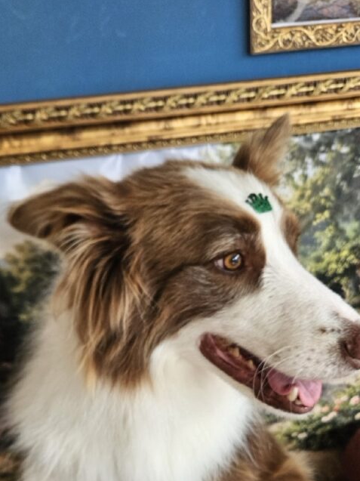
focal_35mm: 37
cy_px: 368
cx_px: 156
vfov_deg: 48.0
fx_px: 514
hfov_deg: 38.6
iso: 80
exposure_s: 1/180
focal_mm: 5.4
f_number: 1.8
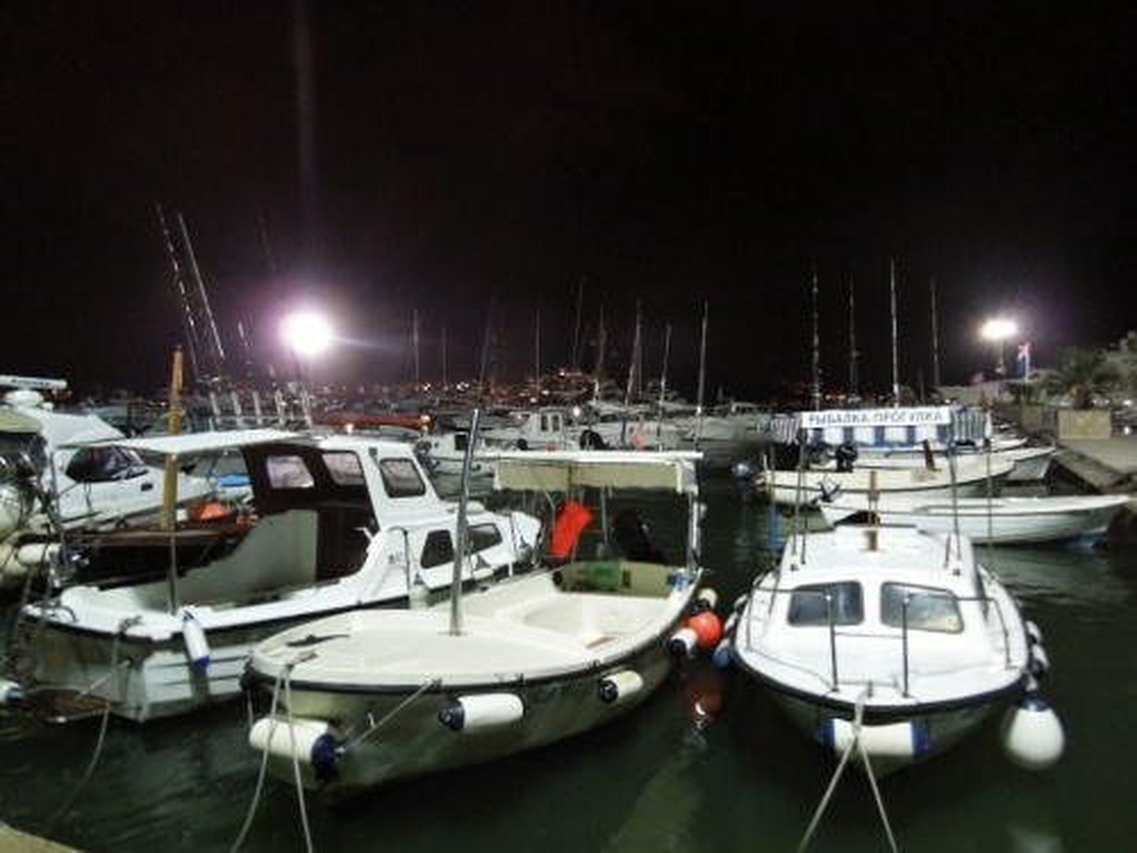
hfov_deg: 69.4
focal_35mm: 25
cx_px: 568
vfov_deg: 54.9
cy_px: 426
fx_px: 821
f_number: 3.3
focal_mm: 4.5
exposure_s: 1/5
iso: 800
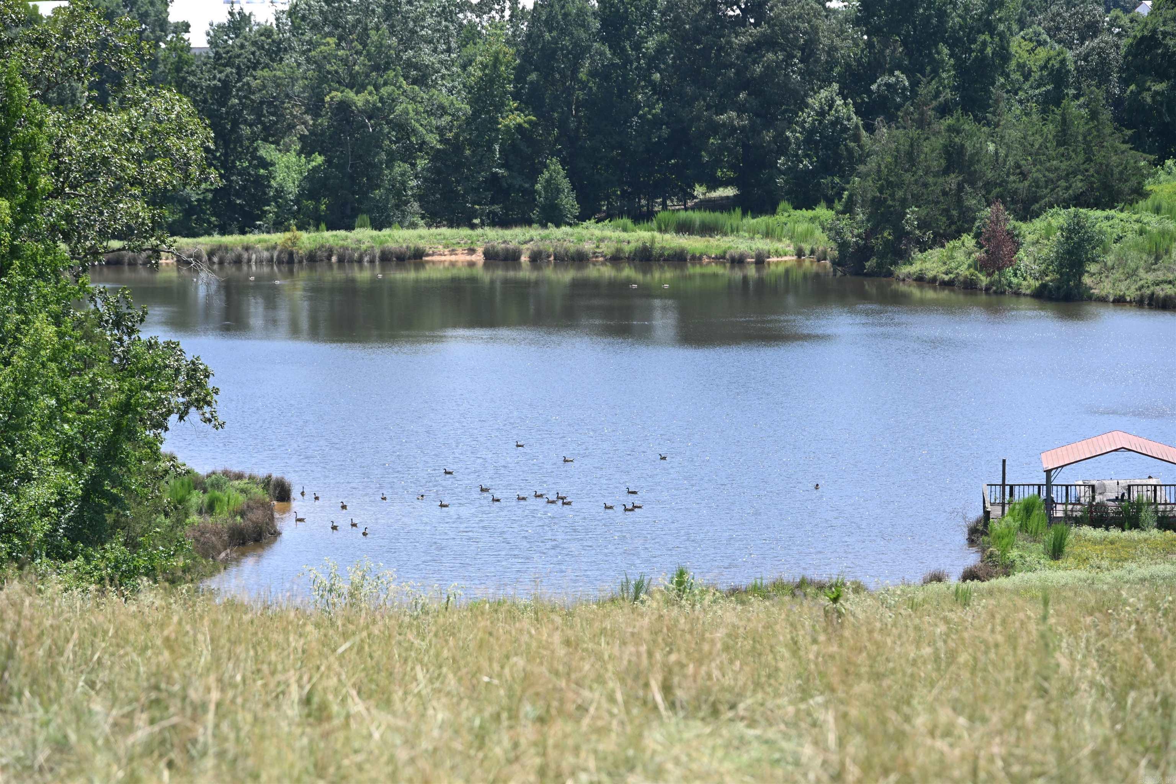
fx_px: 4900
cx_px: 588
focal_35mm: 150
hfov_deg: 13.7
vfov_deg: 9.1
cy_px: 392
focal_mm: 150
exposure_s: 1/500
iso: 180
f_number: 5.6
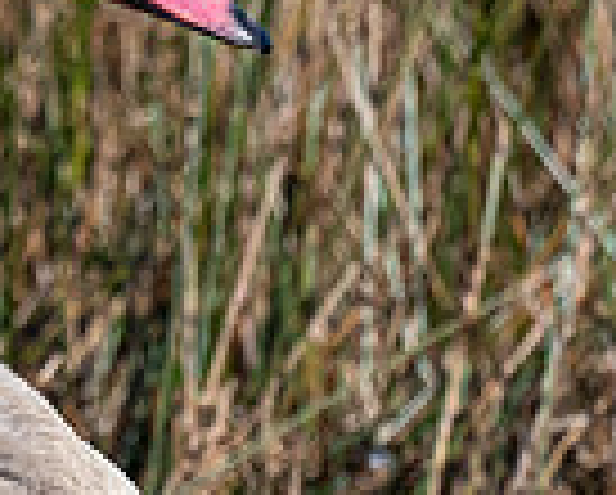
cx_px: -316
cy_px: 266
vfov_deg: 0.4
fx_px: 63152
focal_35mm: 3459
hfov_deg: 0.6
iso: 450
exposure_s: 1/3200
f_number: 6.3
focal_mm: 500
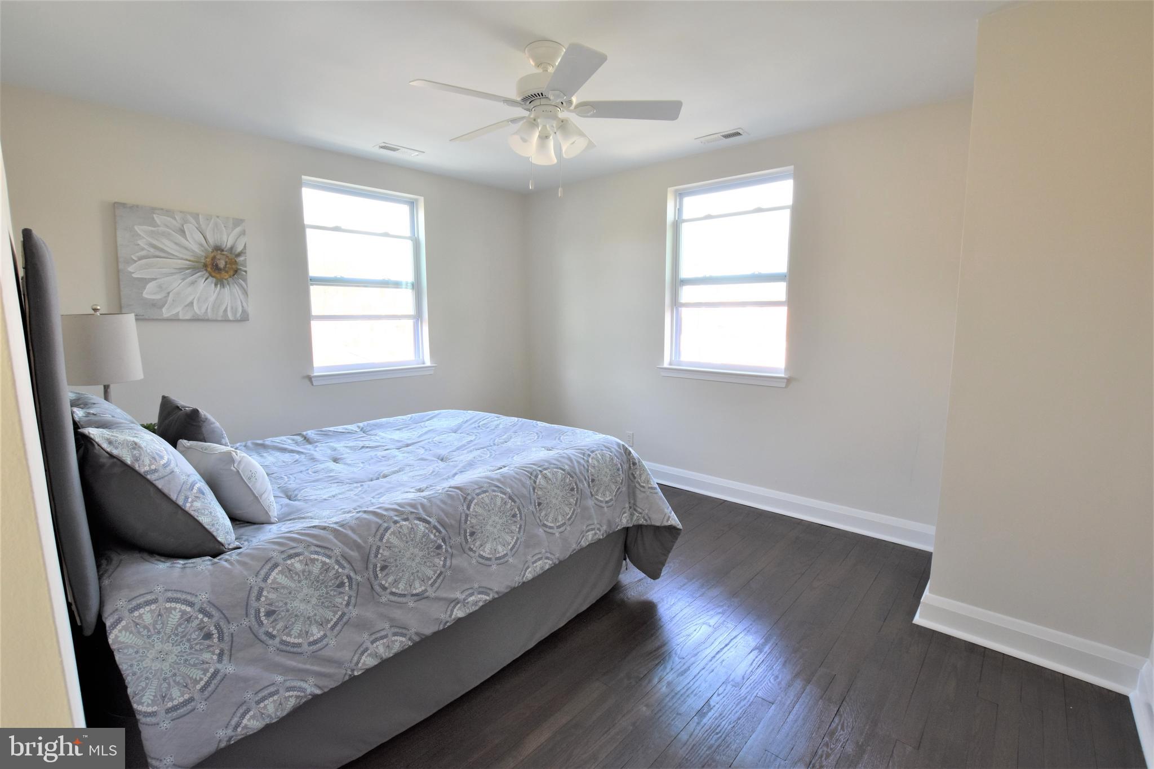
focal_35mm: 15
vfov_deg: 77.3
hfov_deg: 100.4
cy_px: 384
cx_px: 577
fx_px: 481
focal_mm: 10
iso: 400
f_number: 8
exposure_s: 1/30
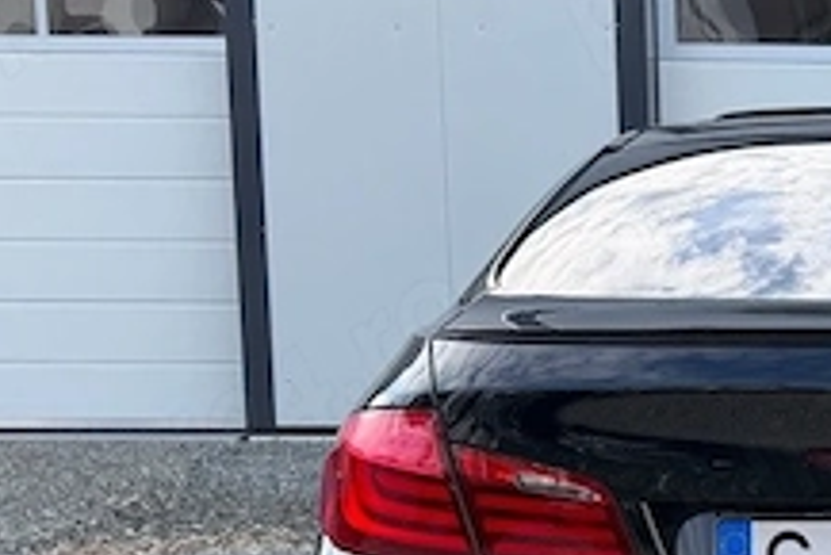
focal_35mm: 69
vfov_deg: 19.5
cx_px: 961
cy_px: 478
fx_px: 1594
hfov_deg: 26.4
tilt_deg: -6.8
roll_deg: +0.1
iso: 80
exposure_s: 1/1075
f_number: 1.78
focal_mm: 6.76
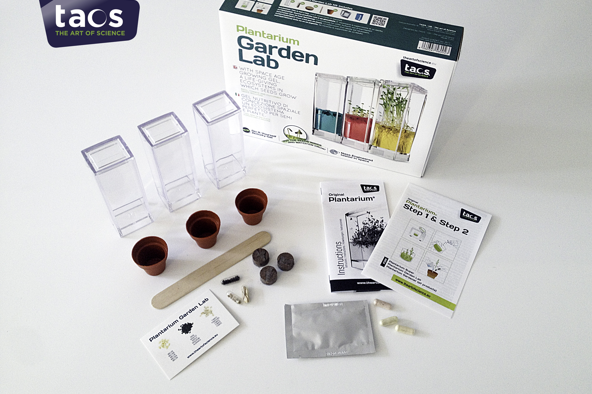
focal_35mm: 37
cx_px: 301
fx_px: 608
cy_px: 187
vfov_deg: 35.9
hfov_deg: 51.9
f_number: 2.4
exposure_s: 1/40
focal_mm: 4.28
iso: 50
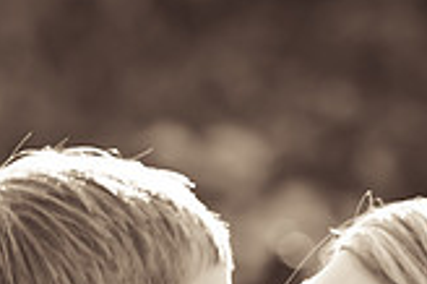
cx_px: 18
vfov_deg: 2.0
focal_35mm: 690
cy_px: 423
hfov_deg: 3.0
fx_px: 8176
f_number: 3.5
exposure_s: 1/160
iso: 200
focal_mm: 130
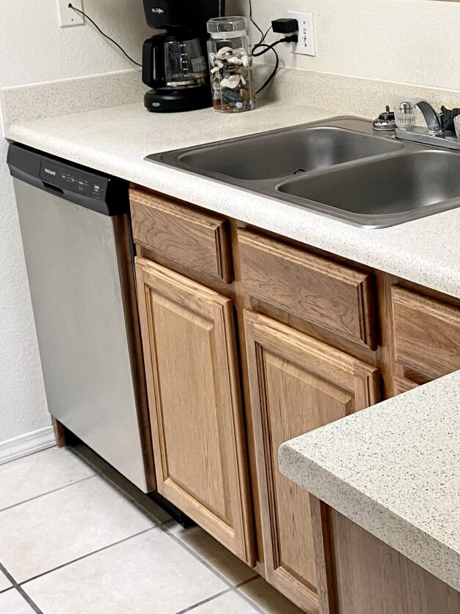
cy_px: 116
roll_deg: +3.0
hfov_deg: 23.1
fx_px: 1099
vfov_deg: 30.4
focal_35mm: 62
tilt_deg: -9.3
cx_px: 403
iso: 125
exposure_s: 1/87
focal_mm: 4.25
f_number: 1.8
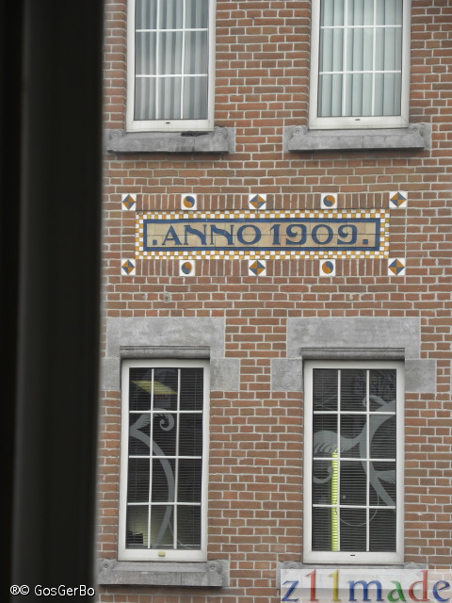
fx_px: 3691
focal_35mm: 212
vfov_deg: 9.3
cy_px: 302
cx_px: 226
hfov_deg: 7.0
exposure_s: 1/96.2
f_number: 4.5
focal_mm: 37.7
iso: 64
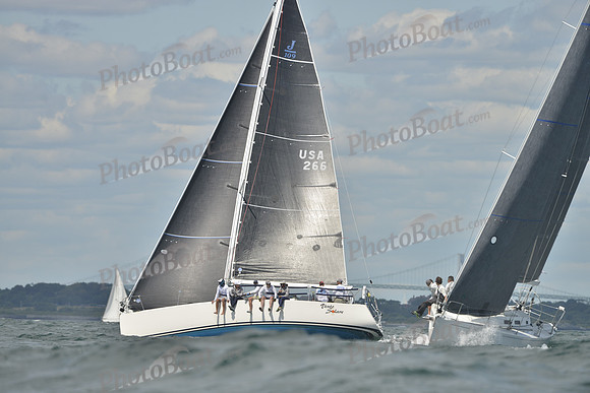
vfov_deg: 3.4
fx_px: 6557
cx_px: 295
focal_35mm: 400
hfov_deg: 5.2
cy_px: 196
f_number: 6.3
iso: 200
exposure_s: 1/1250
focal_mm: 400
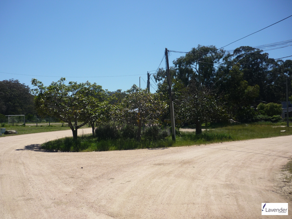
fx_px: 278
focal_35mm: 33
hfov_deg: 55.4
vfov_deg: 42.9
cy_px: 110
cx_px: 146
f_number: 8
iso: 100
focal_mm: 5.5
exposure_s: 1/250
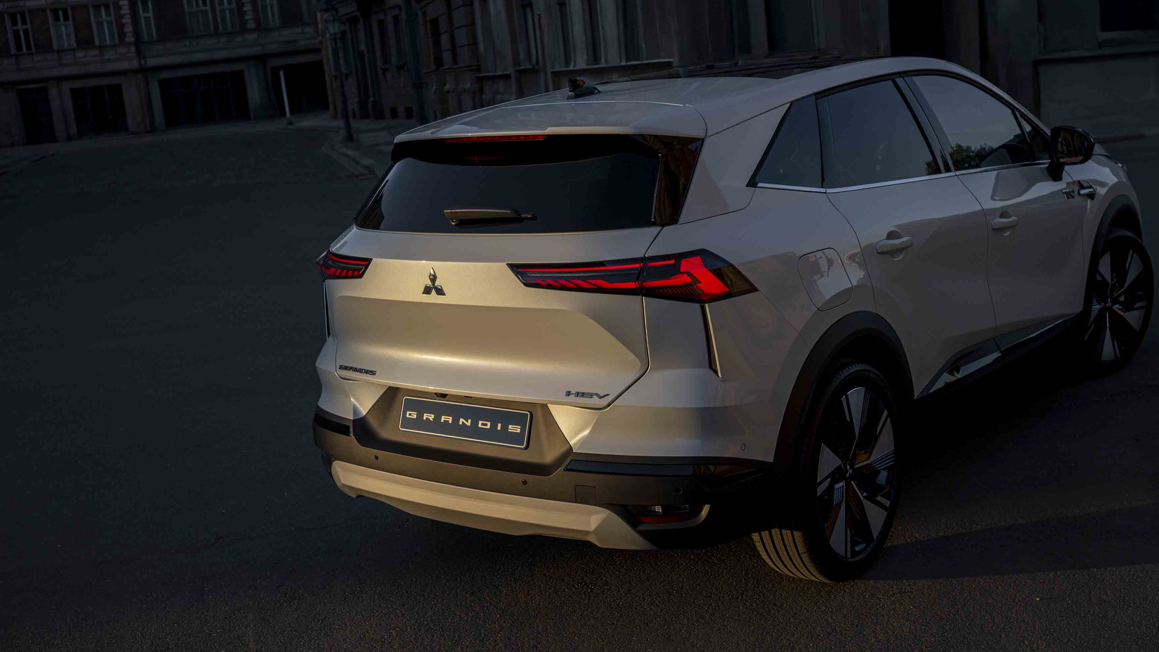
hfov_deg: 48.4
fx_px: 1291
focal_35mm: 42
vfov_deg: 28.3
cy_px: 328
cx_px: 580
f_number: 5
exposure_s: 1/1000
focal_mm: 40
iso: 100
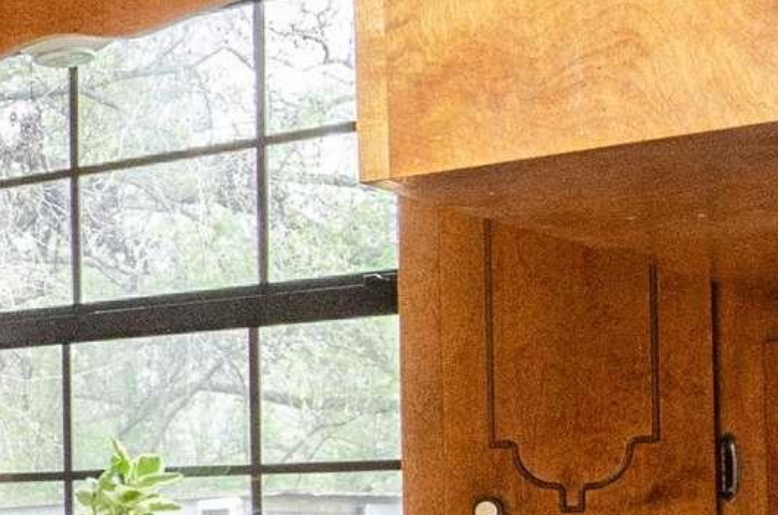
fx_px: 1876
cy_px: 456
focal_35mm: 87
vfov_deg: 15.5
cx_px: -484
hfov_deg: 19.5
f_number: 9
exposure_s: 1/60
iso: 640
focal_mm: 10
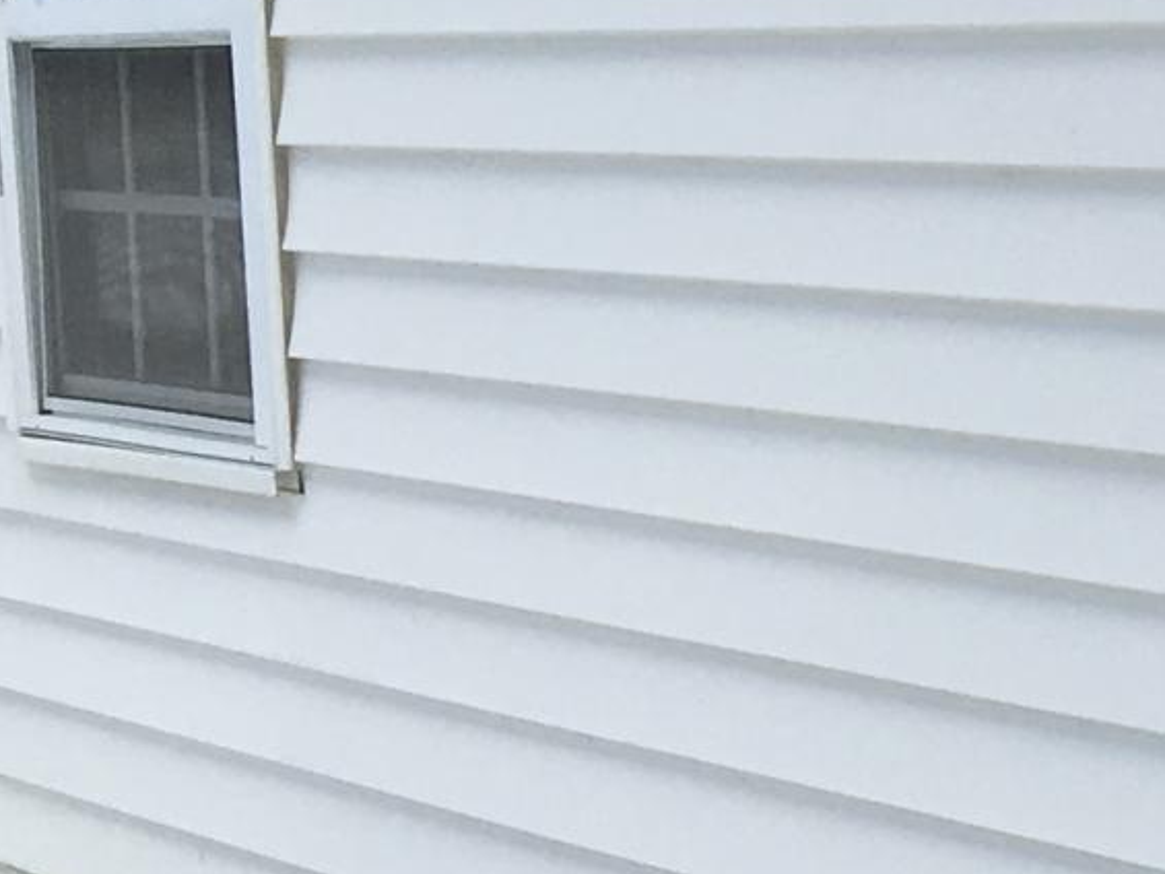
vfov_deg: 9.6
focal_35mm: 154
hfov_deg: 11.3
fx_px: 5184
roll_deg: -0.9
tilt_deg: -10.0
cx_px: 2483
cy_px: 903
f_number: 2.2
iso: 25
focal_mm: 4.15
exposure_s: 1/680
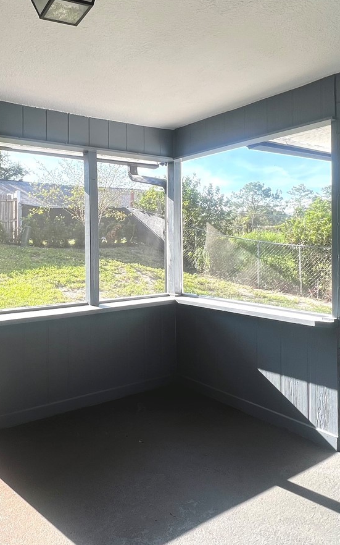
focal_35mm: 25
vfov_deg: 72.3
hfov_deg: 47.4
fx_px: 371
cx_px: 85
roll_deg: +0.8
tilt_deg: -0.5
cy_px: 244
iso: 32
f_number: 1.8
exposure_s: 1/238
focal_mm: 1.57
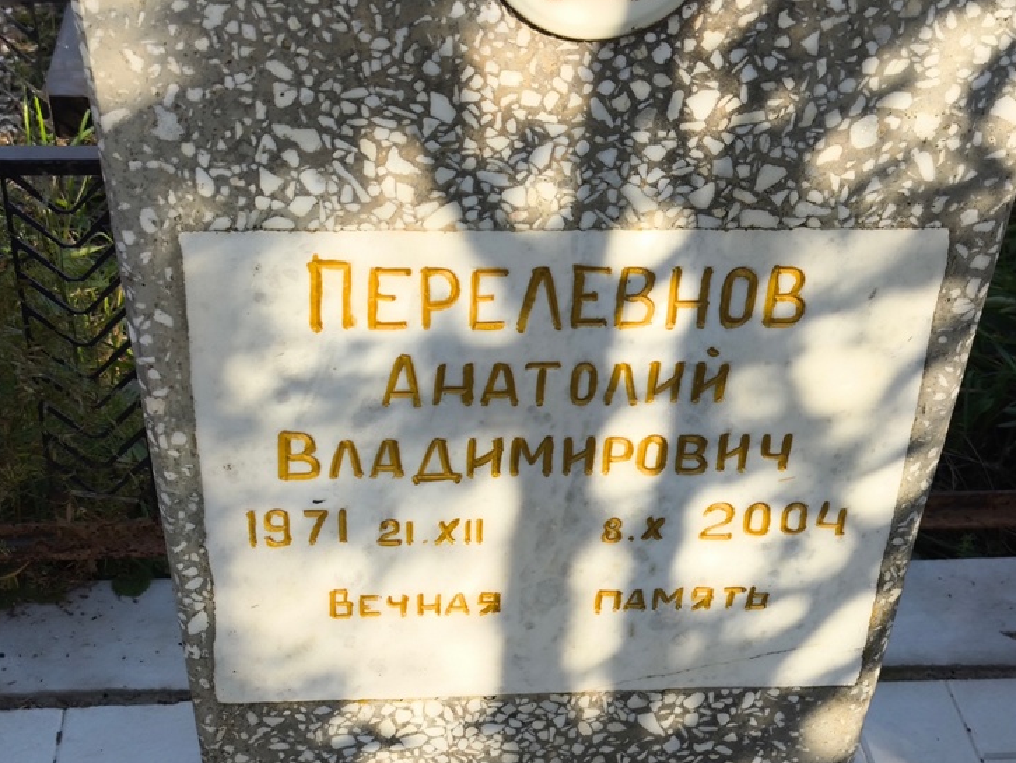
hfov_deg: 34.9
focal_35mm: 55
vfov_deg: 26.6
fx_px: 1615
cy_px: 414
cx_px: 485
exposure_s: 1/737
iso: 50
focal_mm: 4.71
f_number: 1.7
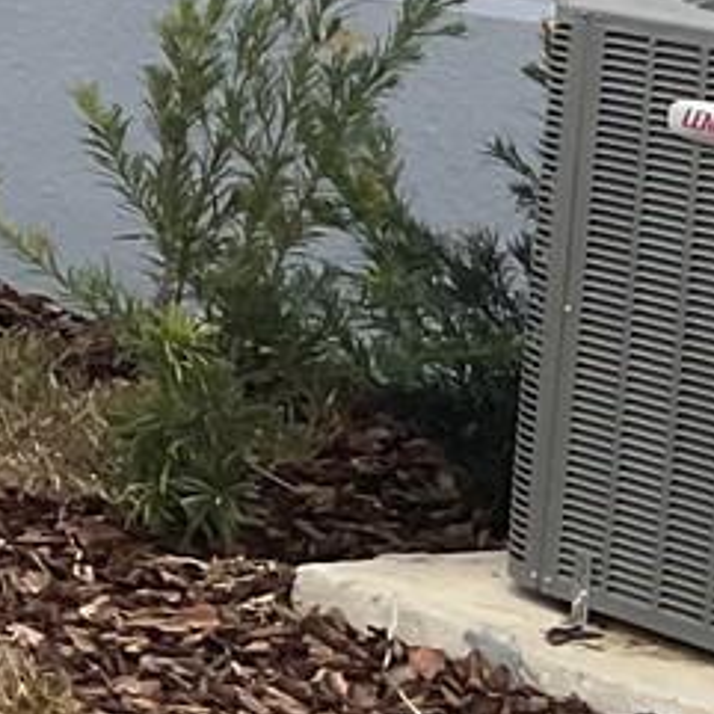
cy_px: -86
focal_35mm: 170
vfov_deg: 10.2
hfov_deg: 9.2
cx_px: -1025
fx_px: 3967
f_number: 1.8
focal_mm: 3
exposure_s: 1/1675
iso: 16
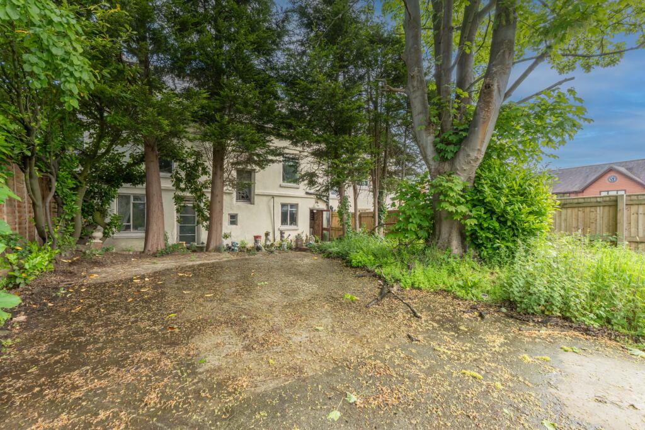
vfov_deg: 74.6
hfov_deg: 97.6
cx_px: 322
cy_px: 215
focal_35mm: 16
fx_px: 282
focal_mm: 10.5
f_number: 9
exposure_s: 1/160
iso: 250
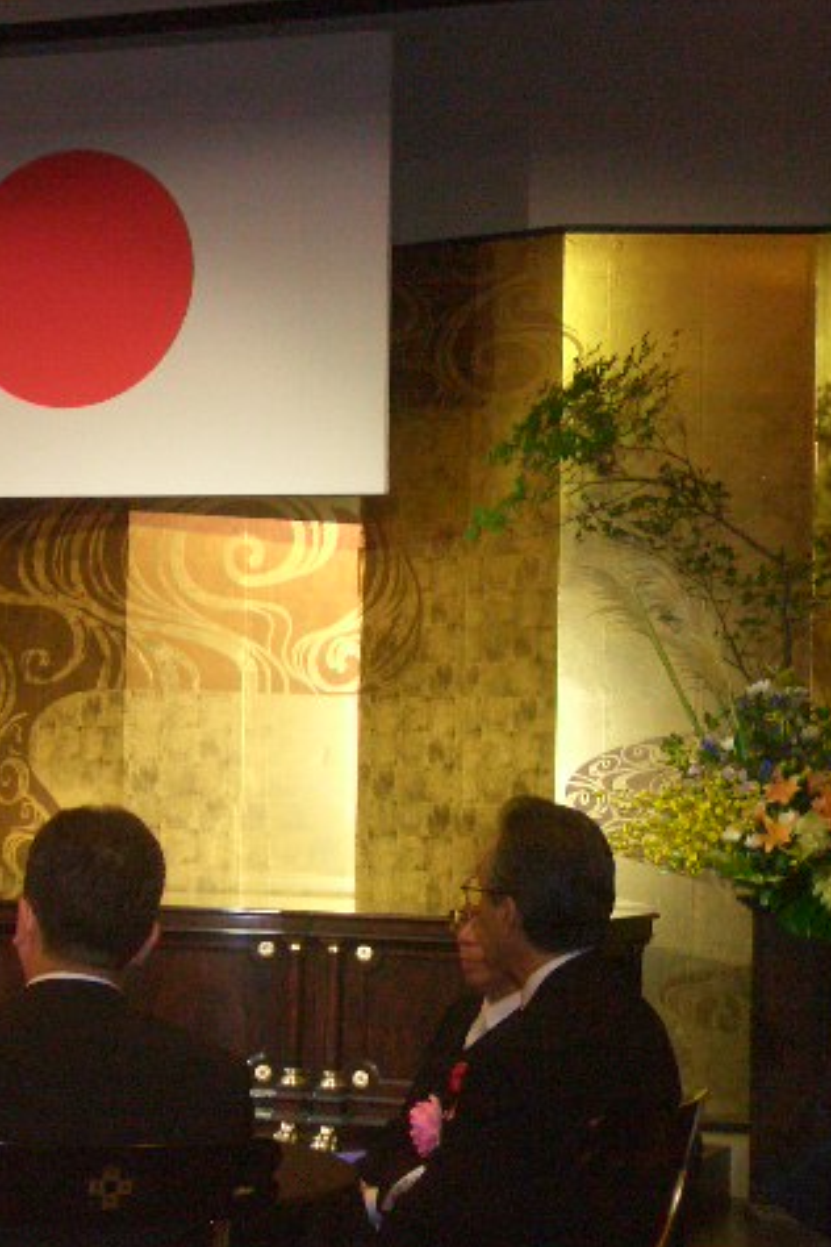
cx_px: 18
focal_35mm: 87
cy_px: 624
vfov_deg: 23.4
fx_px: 3012
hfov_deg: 15.4
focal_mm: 10.2
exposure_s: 1/60
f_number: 3.5
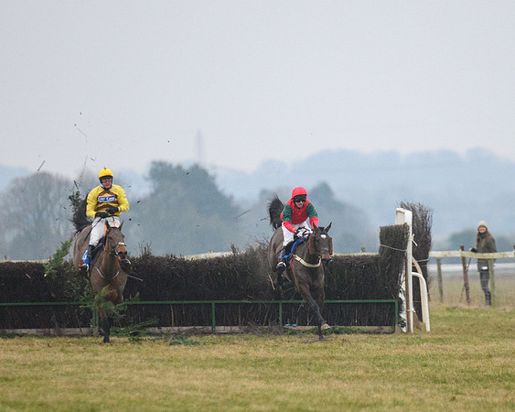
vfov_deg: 2.6
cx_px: 307
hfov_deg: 3.3
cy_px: 179
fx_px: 9009
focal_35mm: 591
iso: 2000
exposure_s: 1/640
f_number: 4
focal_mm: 300
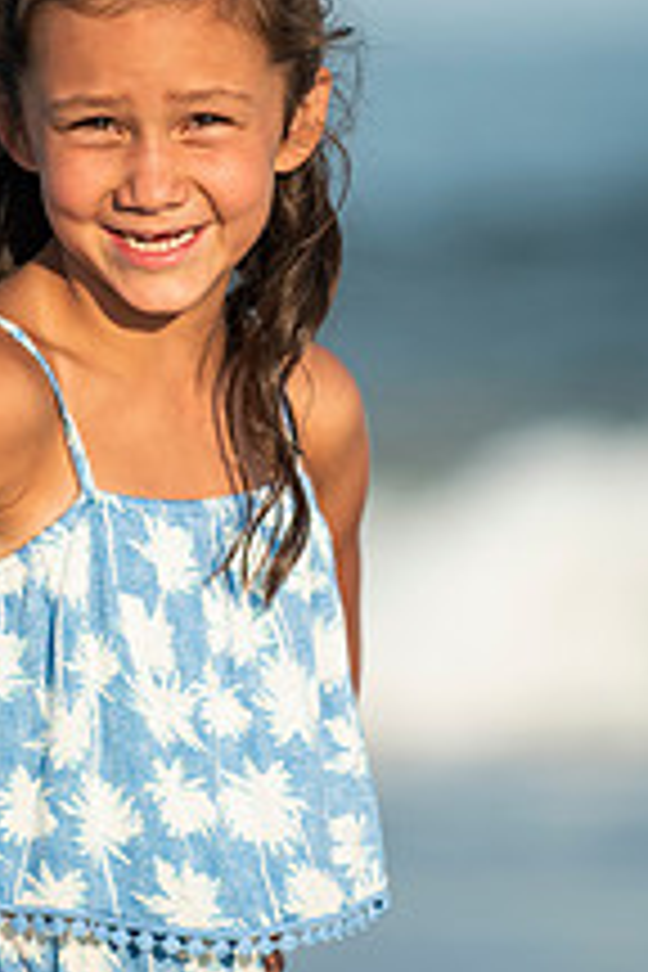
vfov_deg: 5.0
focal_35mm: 416
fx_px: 11231
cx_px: 194
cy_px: 346
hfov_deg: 3.3
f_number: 3.2
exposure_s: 1/4000
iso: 250
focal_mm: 200
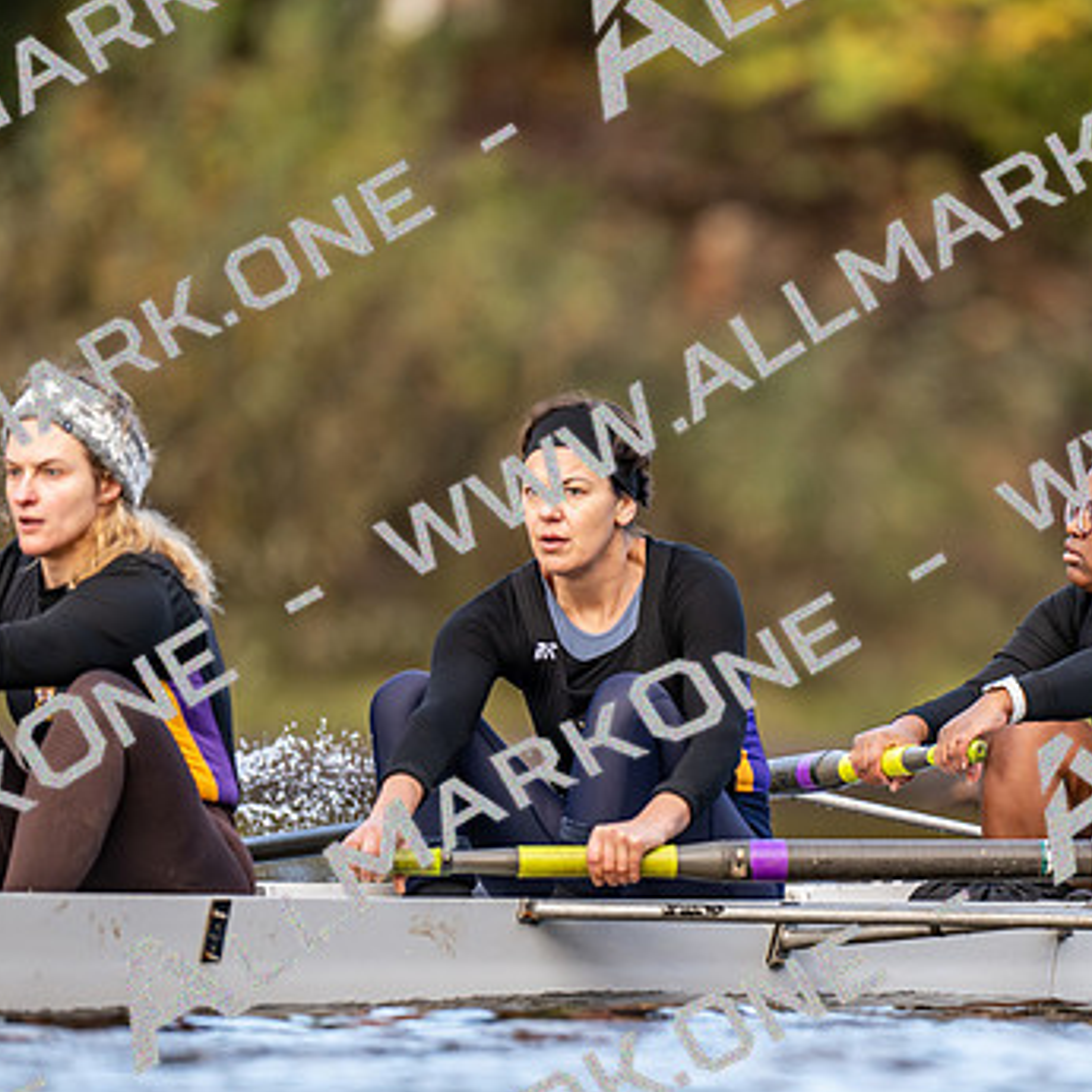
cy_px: 584
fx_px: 30587
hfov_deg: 2.0
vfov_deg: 2.0
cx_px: 766
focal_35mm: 857
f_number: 4
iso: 2200
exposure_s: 1/2500
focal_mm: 600
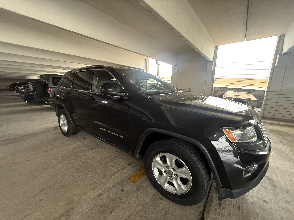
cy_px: 110
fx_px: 119
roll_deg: -0.2
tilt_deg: -11.2
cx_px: 147
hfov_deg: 102.1
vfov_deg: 85.7
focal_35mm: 14
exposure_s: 1/60
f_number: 2.2
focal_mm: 2.22
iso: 640
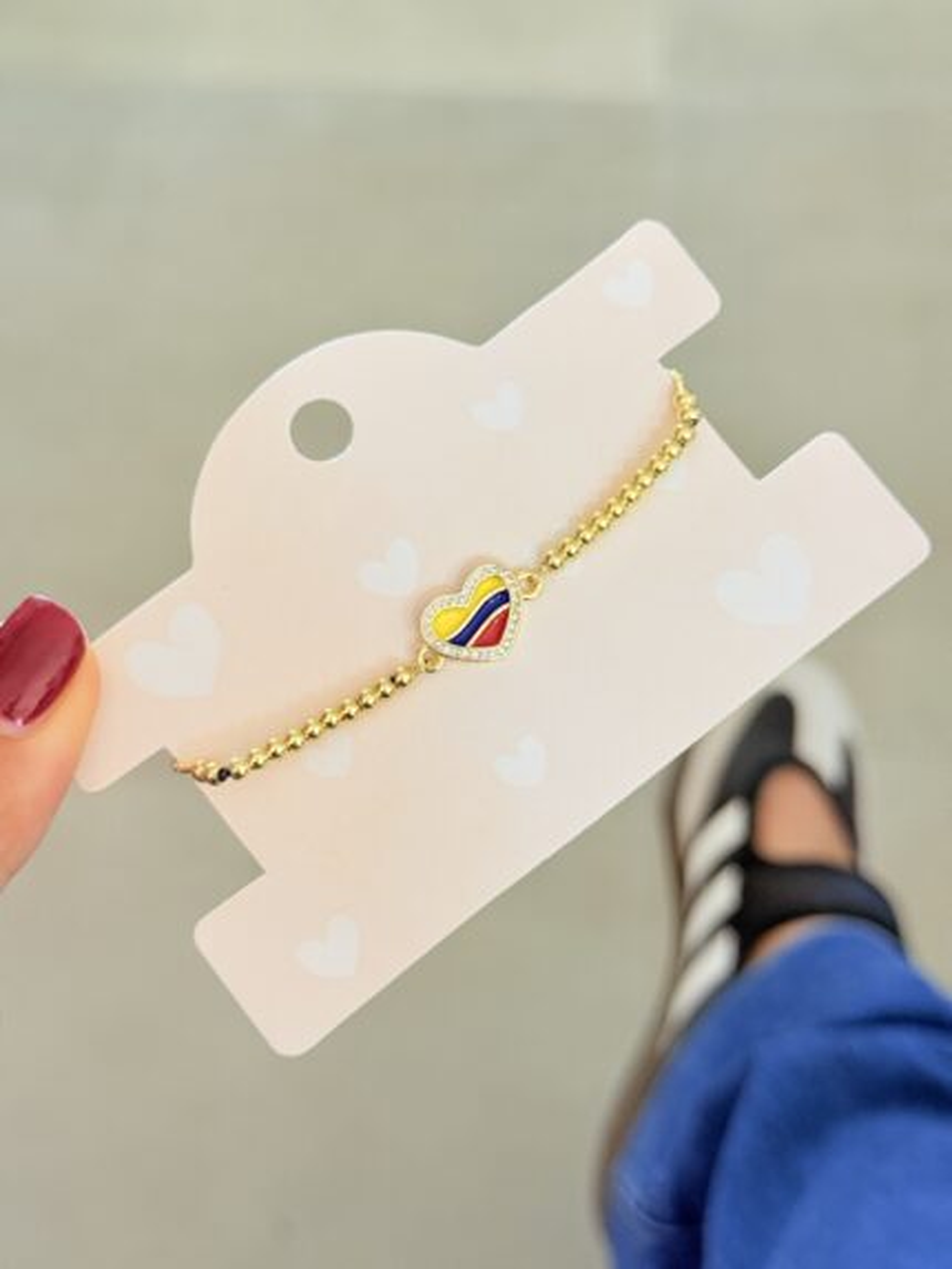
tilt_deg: -53.5
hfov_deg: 30.3
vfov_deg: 39.6
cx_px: 476
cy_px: 634
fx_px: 1759
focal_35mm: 48
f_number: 1.78
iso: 200
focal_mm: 6.76
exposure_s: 1/60
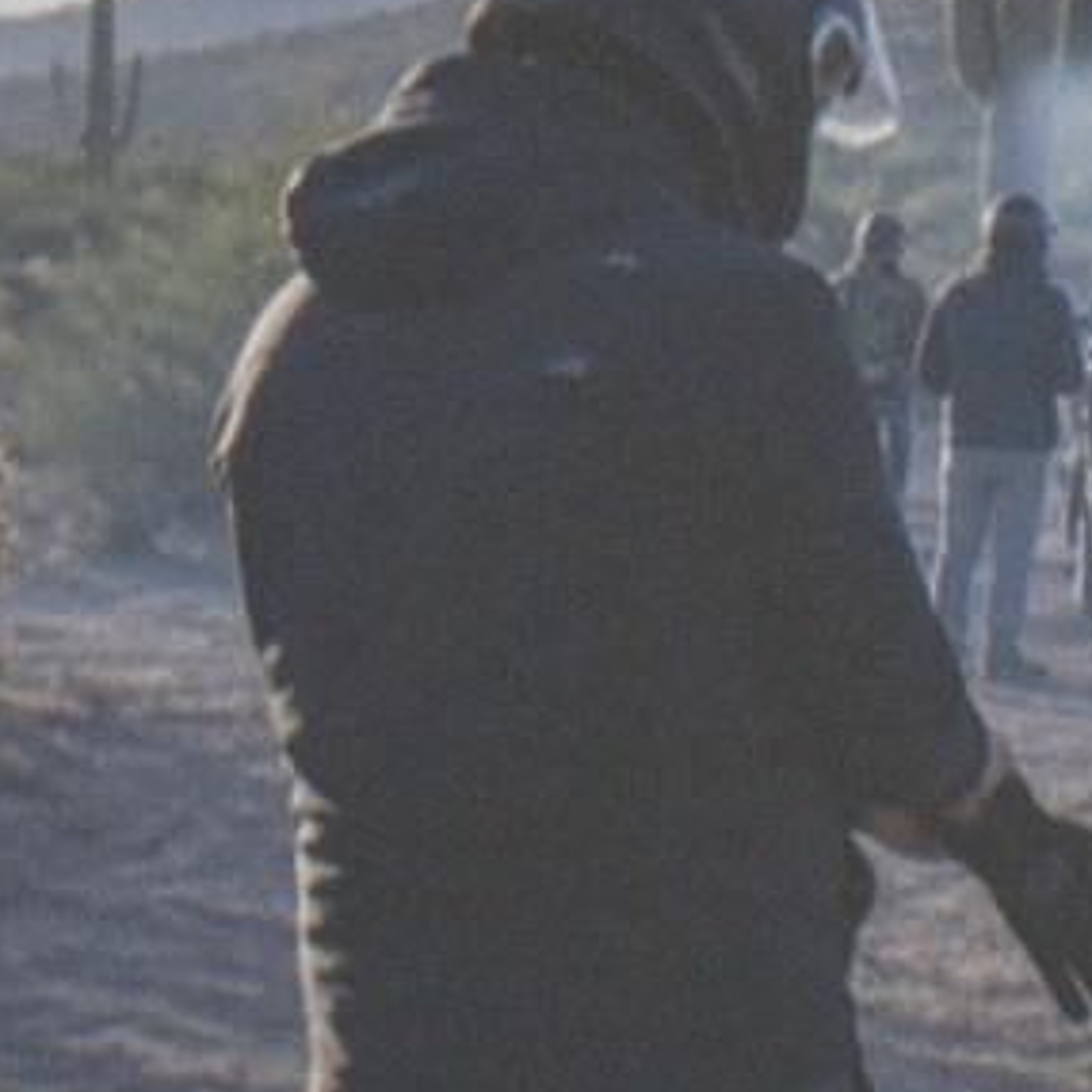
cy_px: 472
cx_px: 1302
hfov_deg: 11.3
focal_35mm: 152
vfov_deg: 11.5
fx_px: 5425
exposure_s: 1/200
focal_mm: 64
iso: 200
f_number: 7.1
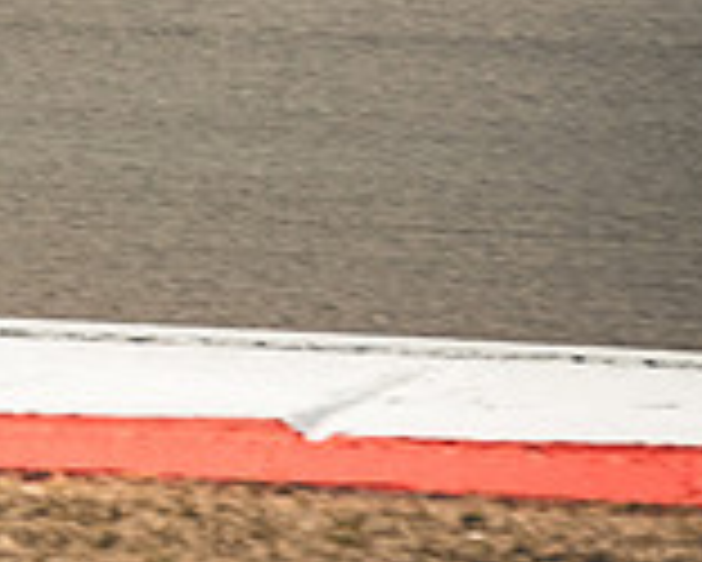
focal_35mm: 563
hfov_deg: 3.4
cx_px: -590
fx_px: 11704
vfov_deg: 2.7
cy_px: -259
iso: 400
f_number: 4.6
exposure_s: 1/1600
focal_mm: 107.4
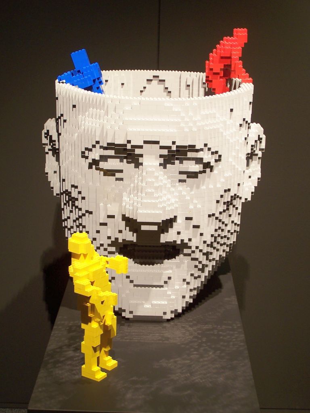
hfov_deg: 21.9
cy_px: 206
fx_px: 800
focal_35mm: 67
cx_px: 155
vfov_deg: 29.0
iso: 80
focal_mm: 11.1
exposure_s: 1/4
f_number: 3.2
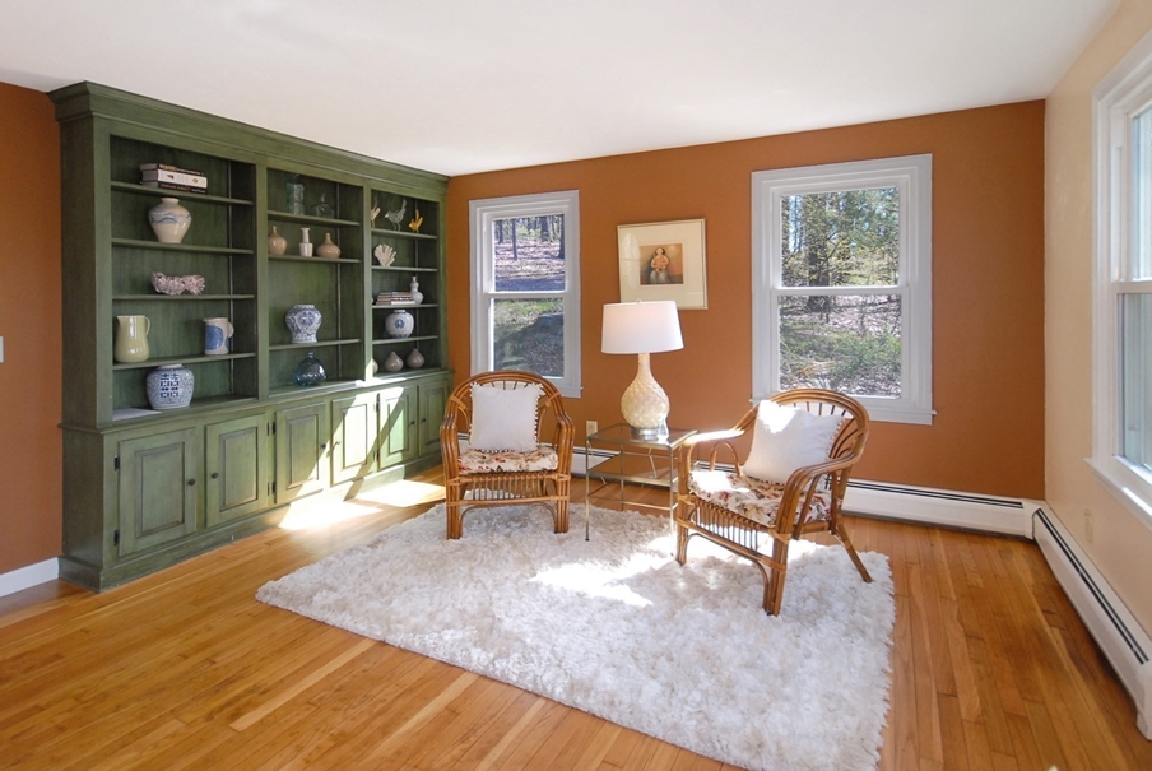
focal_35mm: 17
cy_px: 343
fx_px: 545
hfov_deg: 93.2
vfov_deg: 70.4
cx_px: 567
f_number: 5
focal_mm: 10
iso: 400
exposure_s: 1/60
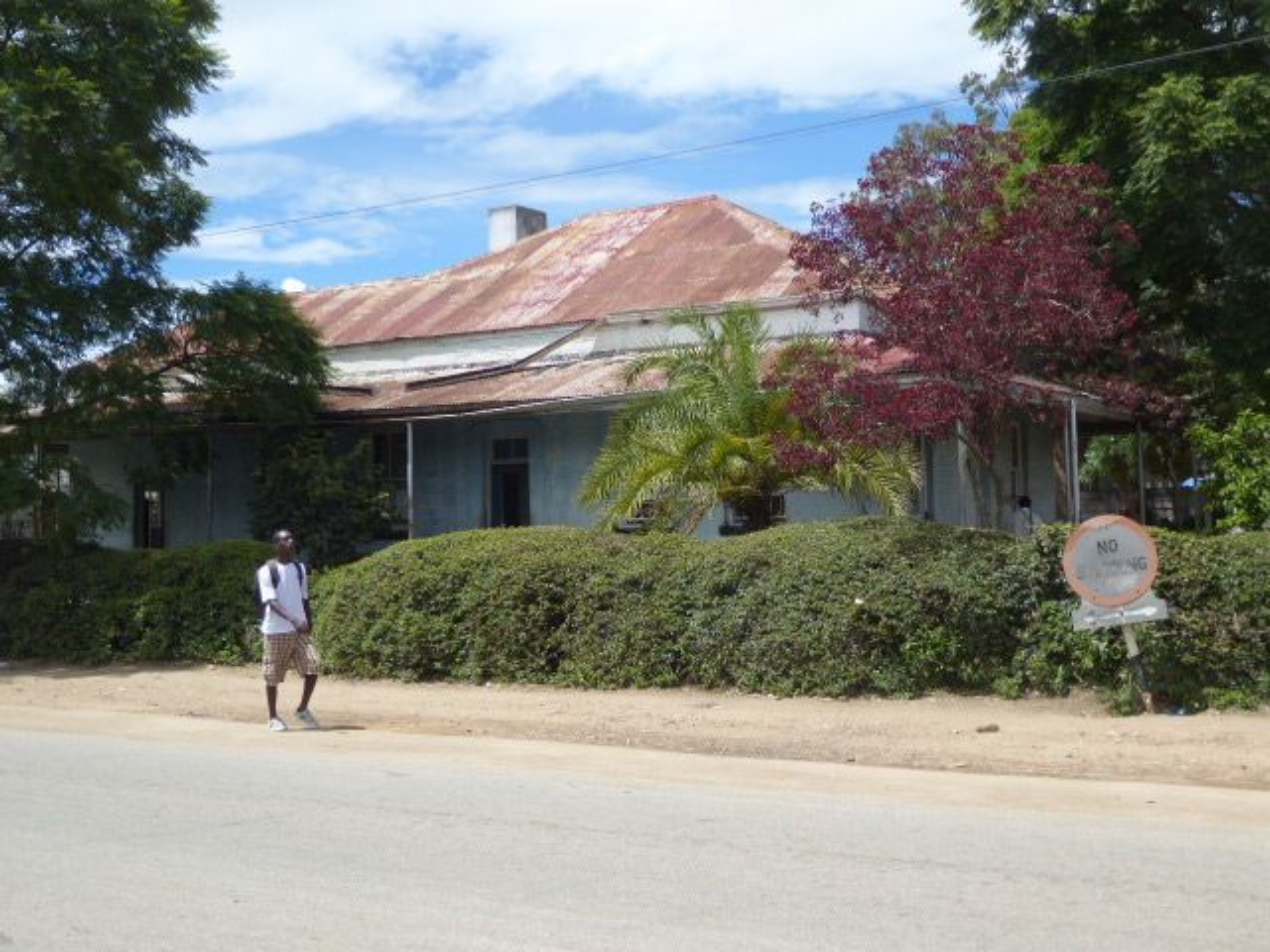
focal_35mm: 42
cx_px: 635
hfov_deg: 44.8
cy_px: 476
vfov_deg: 34.3
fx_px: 1541
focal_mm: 7.2
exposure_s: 1/640
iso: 80
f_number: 3.8
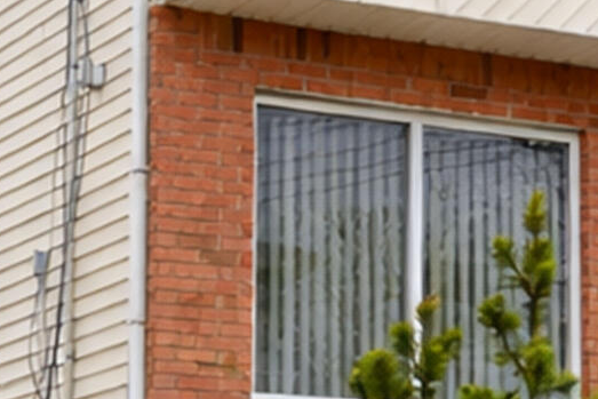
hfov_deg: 11.9
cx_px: 426
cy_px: 245
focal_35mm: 172
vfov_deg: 8.0
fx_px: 2858
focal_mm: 30
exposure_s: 1/100
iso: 100
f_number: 6.3
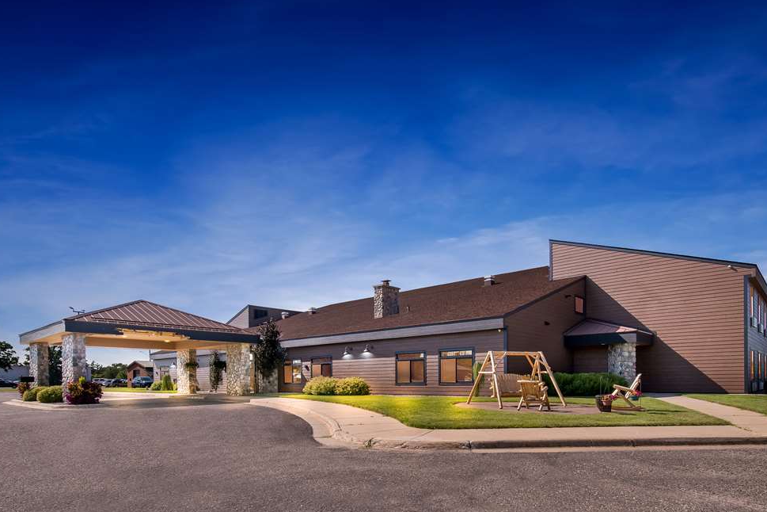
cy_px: 266
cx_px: 383
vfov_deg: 64.5
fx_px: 405
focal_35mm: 19
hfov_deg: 86.9
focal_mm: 12
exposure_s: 1/800
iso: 400
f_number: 8
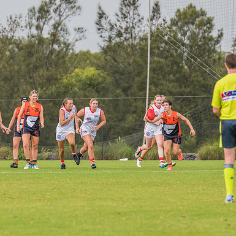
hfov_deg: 3.6
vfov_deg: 3.6
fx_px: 3718
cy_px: 118
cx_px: 72
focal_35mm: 482
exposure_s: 1/1250
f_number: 6.3
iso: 800
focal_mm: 300
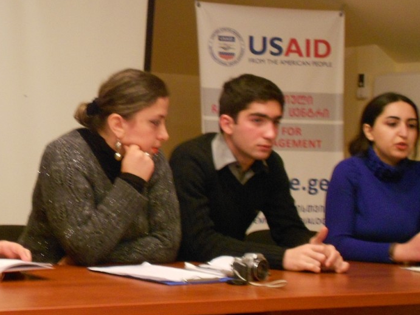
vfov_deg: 17.8
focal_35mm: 83
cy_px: 124
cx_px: 119
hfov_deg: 23.4
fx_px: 1007
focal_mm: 10
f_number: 4.9
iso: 400
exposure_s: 1/8
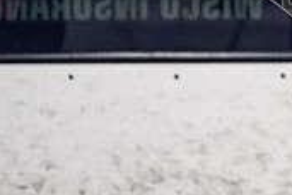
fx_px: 11201
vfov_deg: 1.0
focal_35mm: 1381
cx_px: 651
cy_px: -152
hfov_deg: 1.5
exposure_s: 1/800
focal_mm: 200
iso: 2000
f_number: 3.2
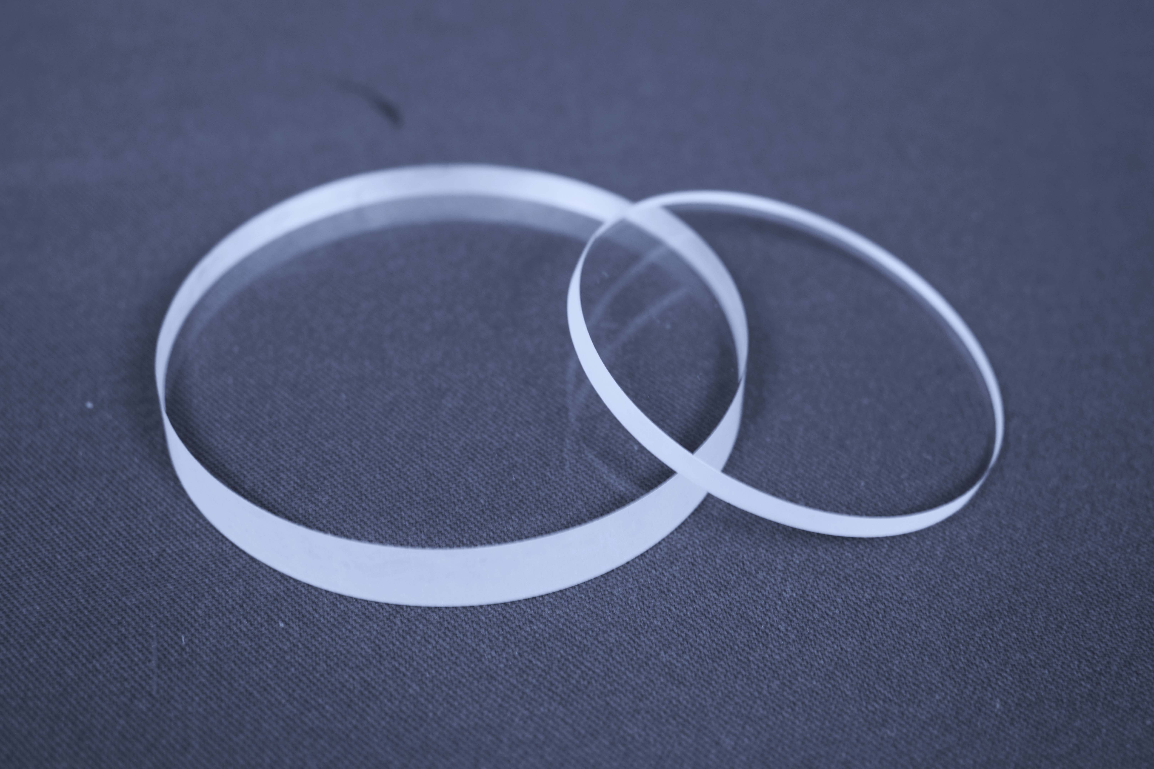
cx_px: 577
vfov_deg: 25.8
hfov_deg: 37.9
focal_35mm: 52
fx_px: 1683
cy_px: 384
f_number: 3.5
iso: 200
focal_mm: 35
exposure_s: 1/15
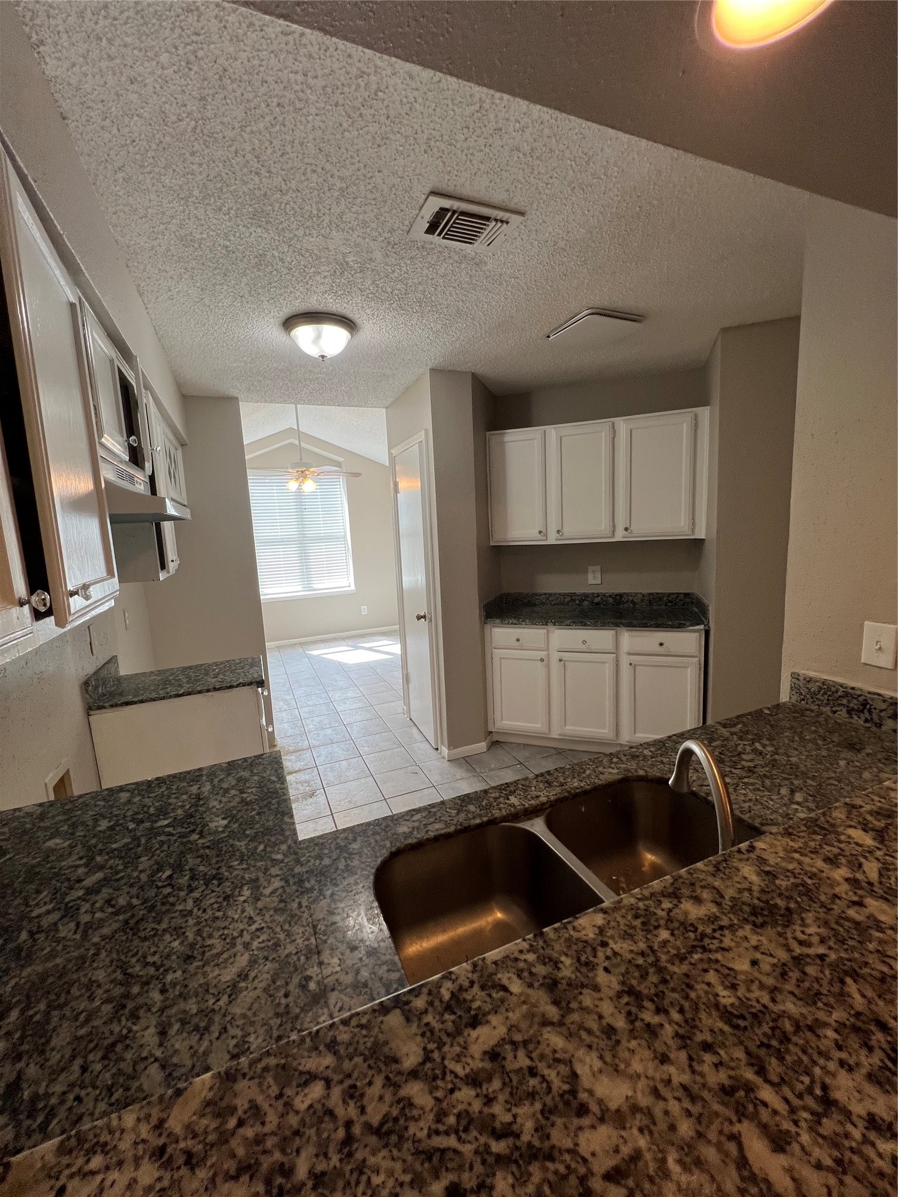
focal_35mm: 13
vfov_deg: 106.2
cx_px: 449
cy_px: 598
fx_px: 450
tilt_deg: -7.9
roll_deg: +3.3
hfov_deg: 89.9
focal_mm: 1.57
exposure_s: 1/120
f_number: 1.8
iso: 50
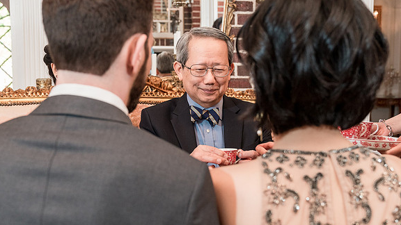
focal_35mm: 49
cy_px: 135
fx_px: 521
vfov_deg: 24.4
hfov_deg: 42.1
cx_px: 207
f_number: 4
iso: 2000
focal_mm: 36
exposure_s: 1/200
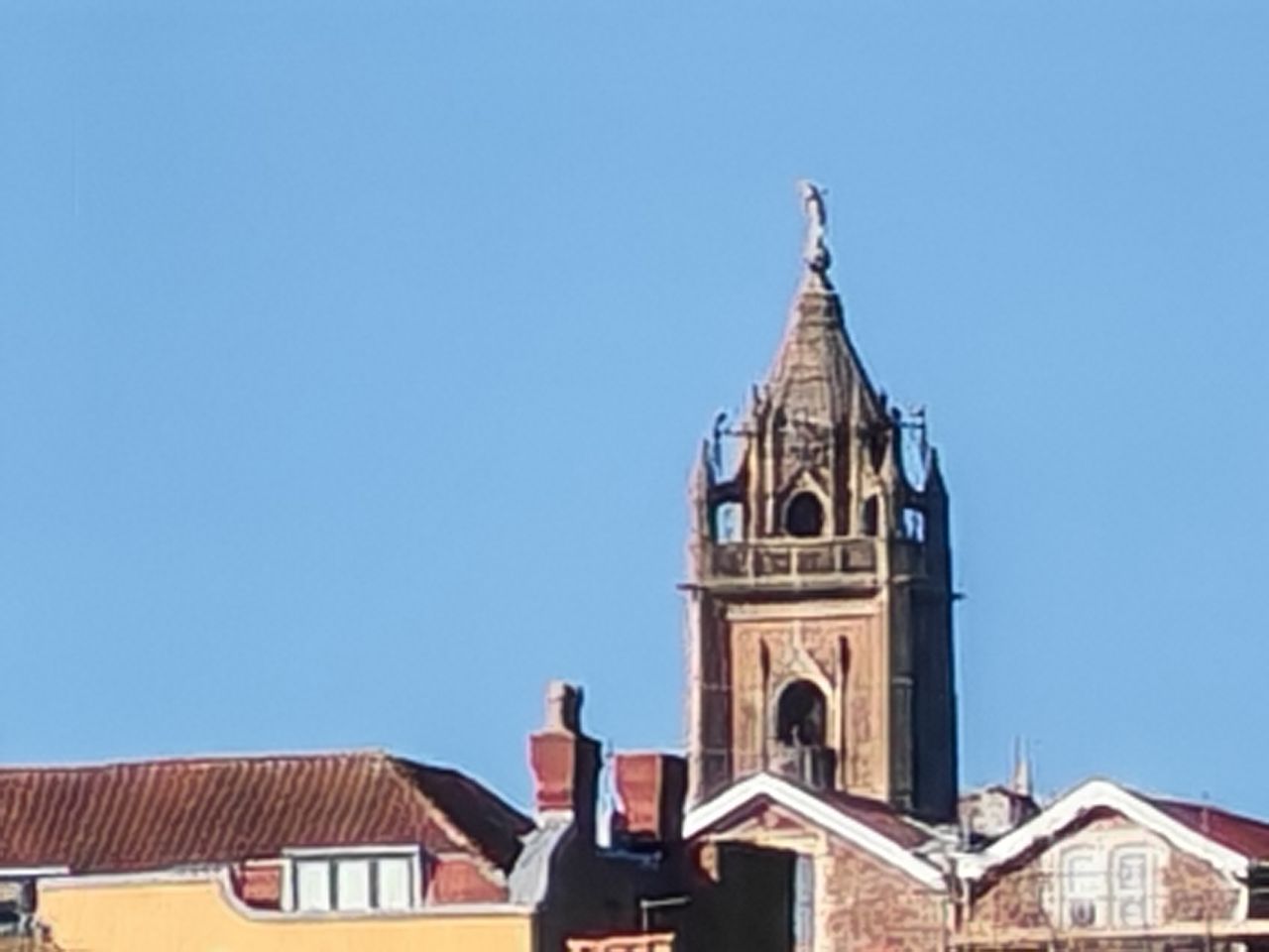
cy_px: 476
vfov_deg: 1.3
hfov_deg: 1.8
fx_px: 41242
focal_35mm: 1125
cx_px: 634
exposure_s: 1/670
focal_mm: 8.67
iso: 50
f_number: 2.4
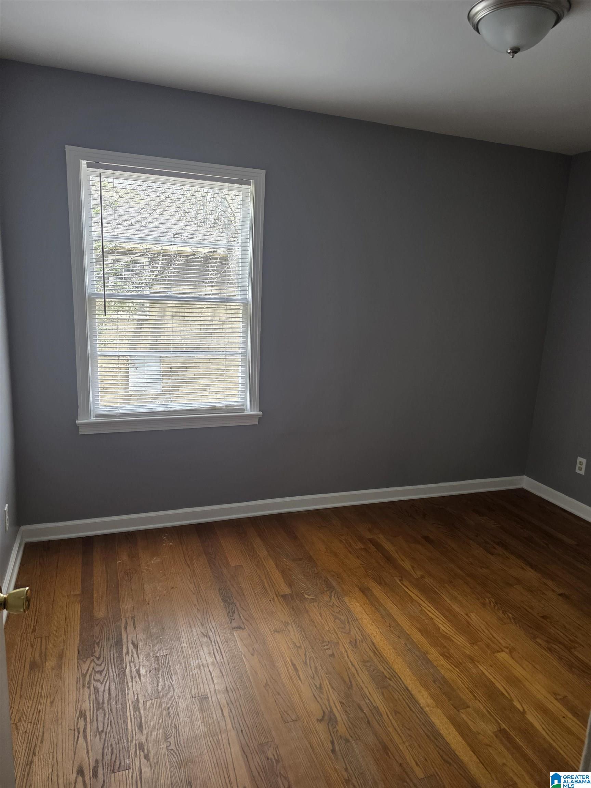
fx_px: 524
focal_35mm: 23
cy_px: 394
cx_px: 296
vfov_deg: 73.9
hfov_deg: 58.9
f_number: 1.7
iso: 250
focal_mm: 6.3
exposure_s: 1/120
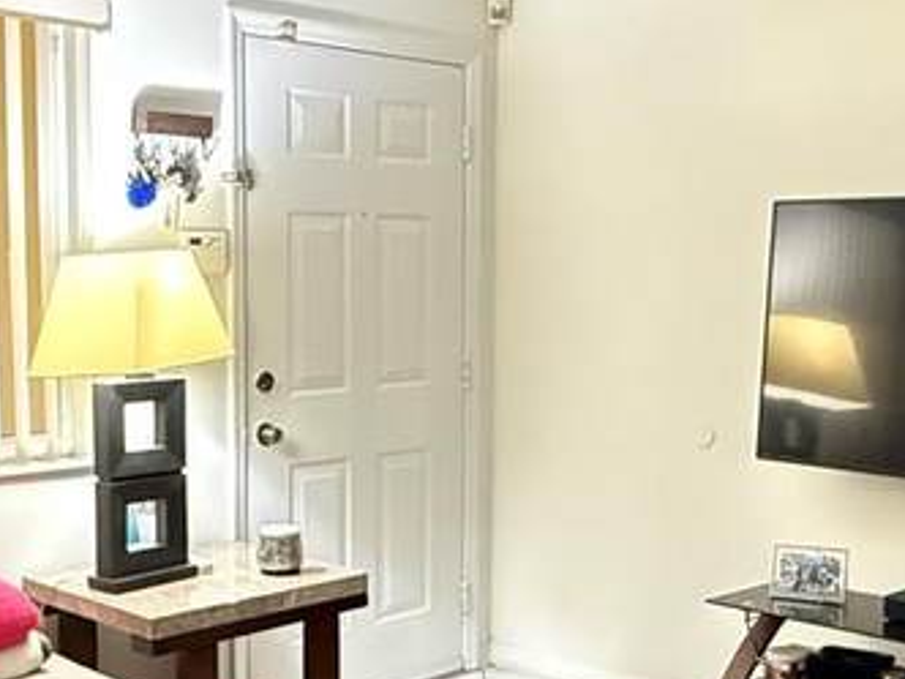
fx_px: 1412
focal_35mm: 54
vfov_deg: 27.0
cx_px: 474
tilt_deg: -3.5
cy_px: 365
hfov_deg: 35.5
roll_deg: -0.5
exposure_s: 1/60
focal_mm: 2.22
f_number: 2.2
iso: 1250
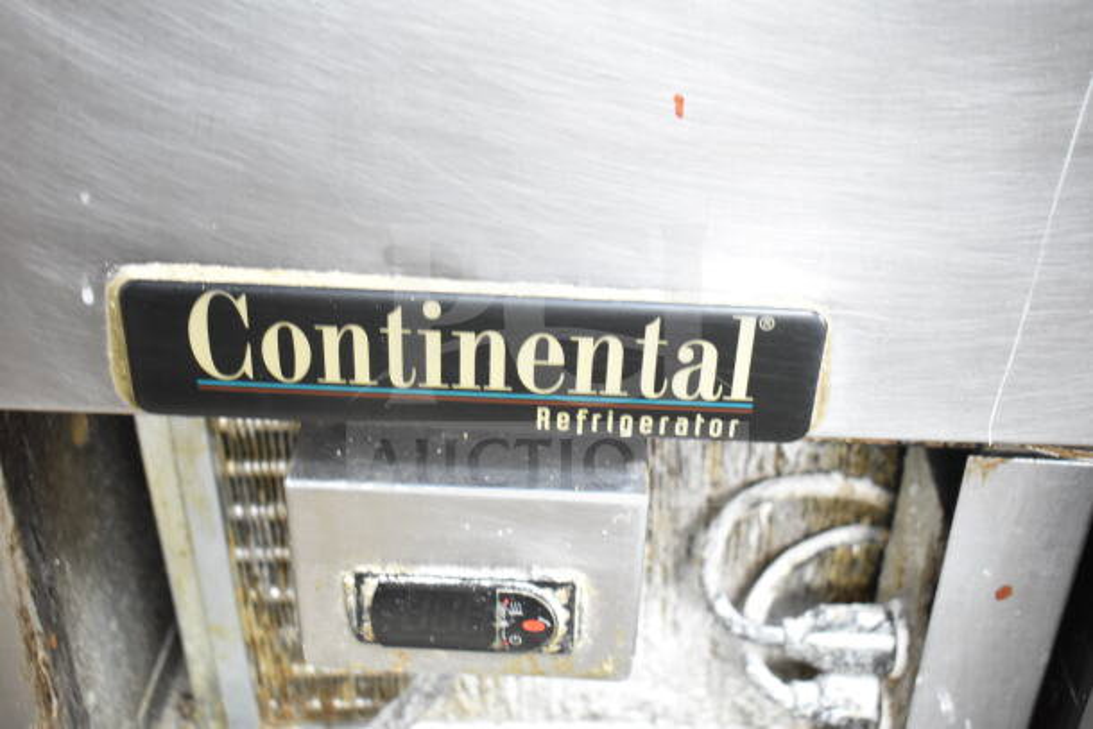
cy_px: 364
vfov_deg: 29.9
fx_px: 1366
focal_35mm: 45
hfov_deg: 43.6
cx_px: 546
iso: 1800
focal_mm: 30
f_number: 4.2
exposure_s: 1/50
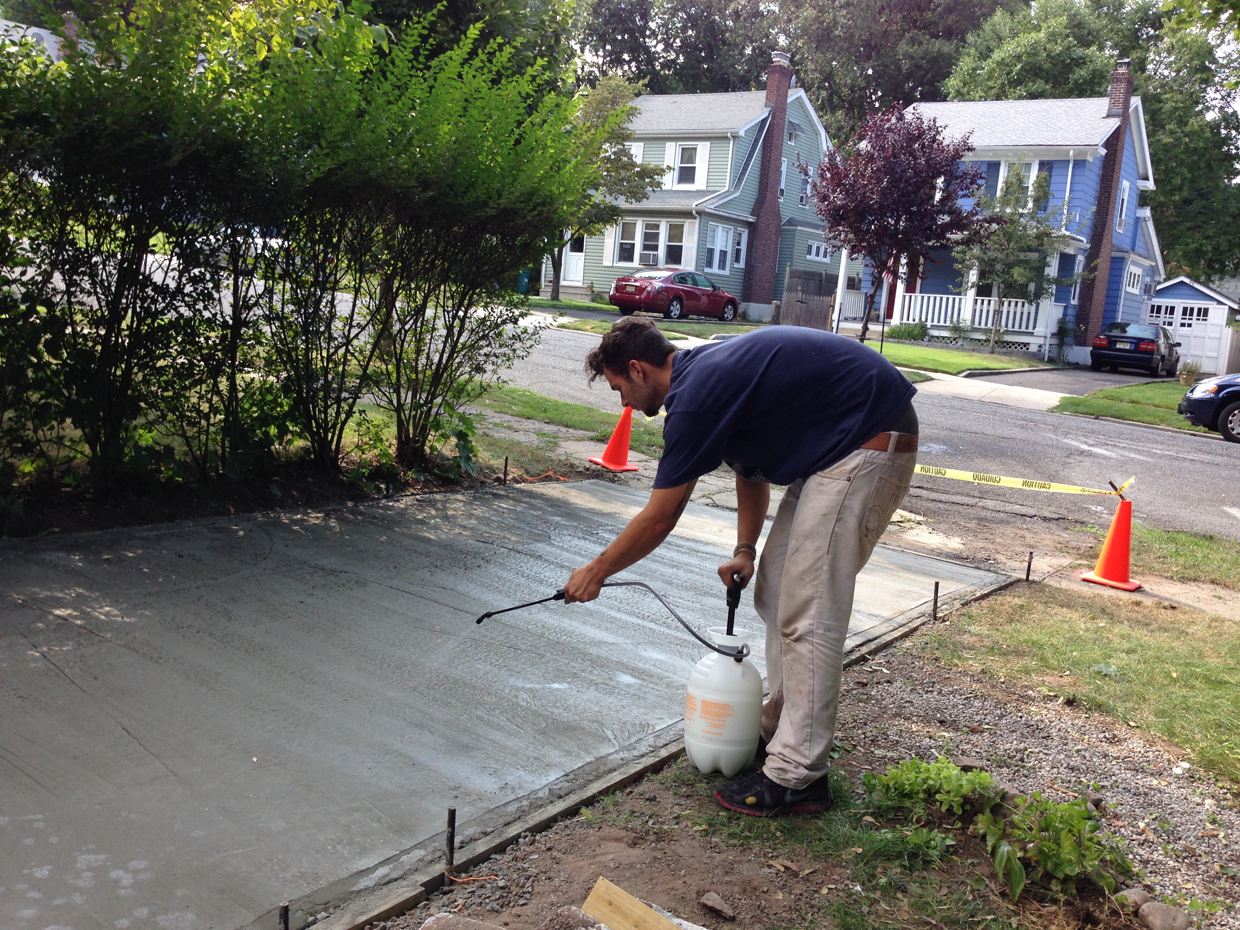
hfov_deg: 55.4
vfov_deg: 42.9
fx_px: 1182
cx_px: 620
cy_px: 465
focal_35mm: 33
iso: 50
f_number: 2.4
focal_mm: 4.12
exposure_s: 1/201
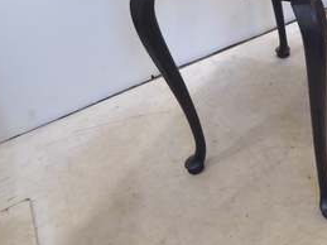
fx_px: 548
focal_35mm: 58
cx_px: 306
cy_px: -34
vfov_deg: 23.4
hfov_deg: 31.4
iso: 400
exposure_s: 1/10
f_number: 3.3
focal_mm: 4.3
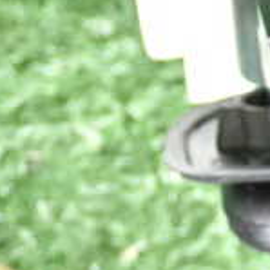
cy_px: -109
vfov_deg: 7.8
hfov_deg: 7.6
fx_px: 1941
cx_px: 538
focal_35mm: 220
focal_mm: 11.09
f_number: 3.6
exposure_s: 1/80
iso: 2500
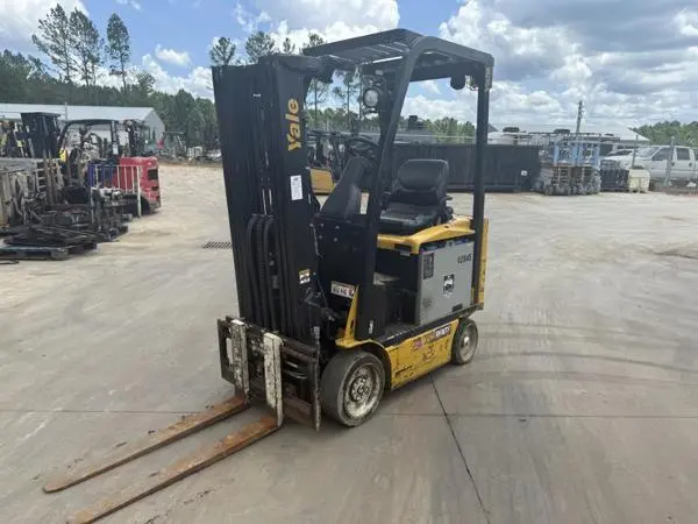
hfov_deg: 71.6
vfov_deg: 56.8
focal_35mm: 24
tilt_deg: -12.3
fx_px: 484
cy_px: 262
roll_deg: -0.8
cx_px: 349
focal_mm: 6.76
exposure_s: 1/2525
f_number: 1.78
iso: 80
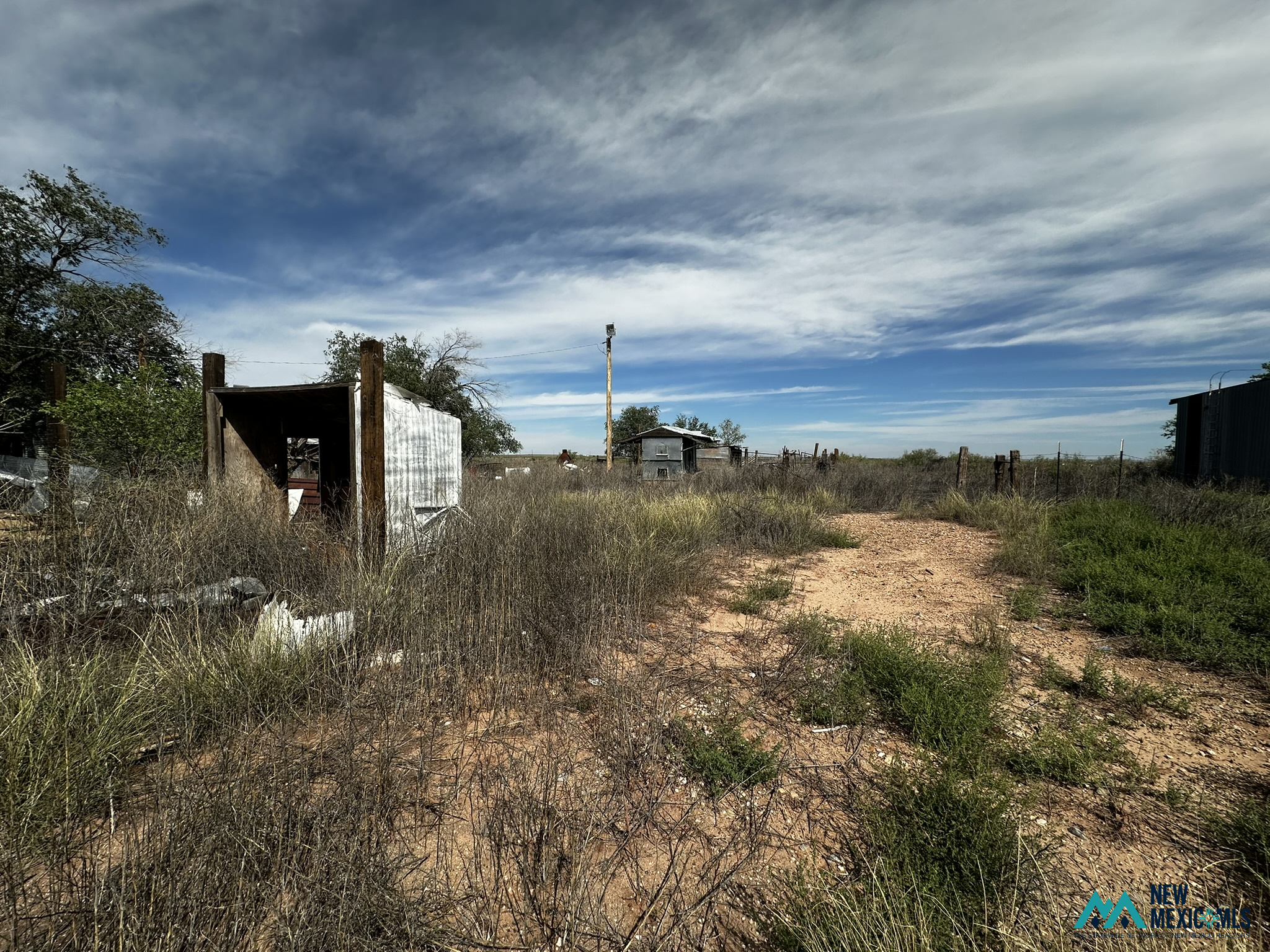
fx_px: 514
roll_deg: -0.2
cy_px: 476
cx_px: 635
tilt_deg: -0.2
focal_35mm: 14
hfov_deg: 102.1
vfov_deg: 85.7
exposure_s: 1/3125
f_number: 2.2
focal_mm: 2.22
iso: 50
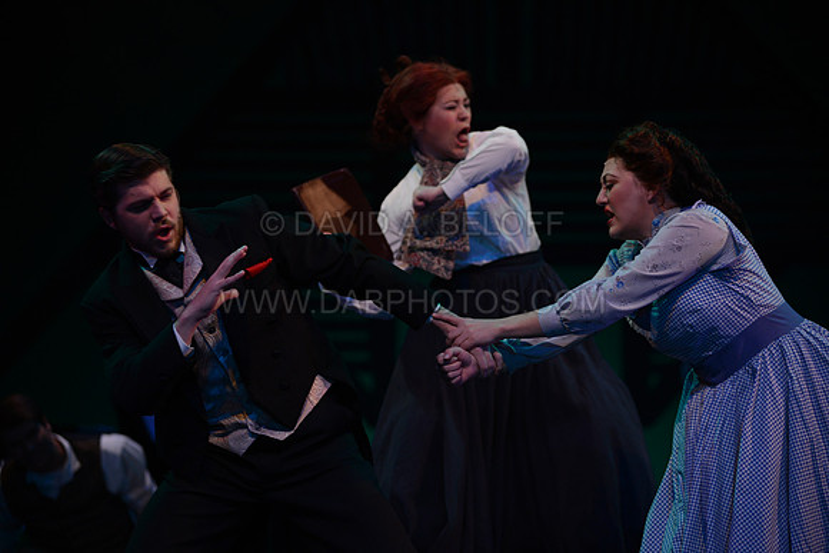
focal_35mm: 125
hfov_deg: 16.4
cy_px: 276
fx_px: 2879
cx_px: 414
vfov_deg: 11.0
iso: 1600
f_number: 2.8
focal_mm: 125
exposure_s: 1/400
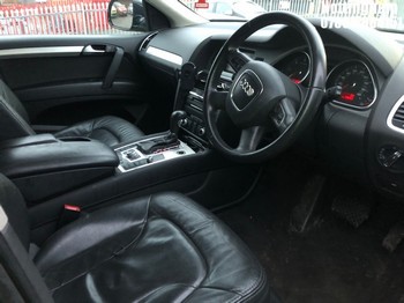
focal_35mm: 28
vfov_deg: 49.7
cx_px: 202
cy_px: 152
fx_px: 327
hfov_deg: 63.5
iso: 125
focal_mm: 4
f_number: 1.8
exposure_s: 1/4
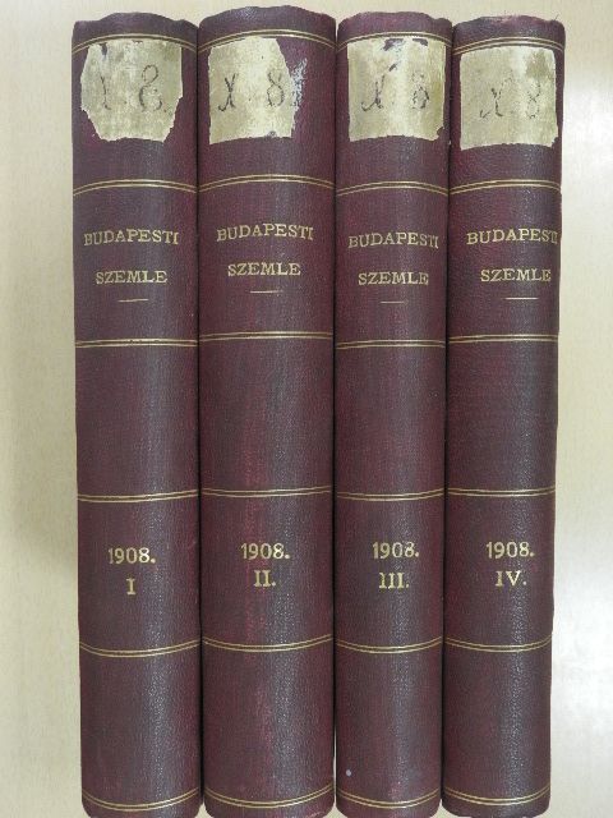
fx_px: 779
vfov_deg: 55.4
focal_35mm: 33
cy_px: 409
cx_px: 306
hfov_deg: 42.9
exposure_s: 1/13
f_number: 4.5
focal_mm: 5.9
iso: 400
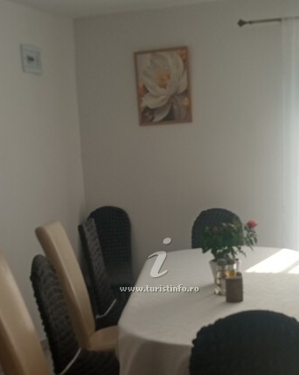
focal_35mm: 64
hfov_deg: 23.8
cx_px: 174
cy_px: 278
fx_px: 709
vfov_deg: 29.2
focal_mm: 3.79
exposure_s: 1/321
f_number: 2.2
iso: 112
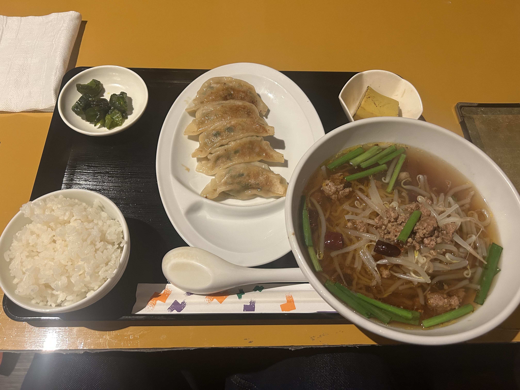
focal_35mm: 26
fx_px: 391
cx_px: 260
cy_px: 195
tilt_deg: -62.5
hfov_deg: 67.3
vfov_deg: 53.1
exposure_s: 1/50
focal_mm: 5.7
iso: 250
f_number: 1.5
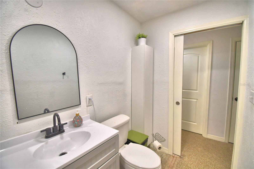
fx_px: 106
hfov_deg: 100.4
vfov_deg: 77.3
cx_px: 127
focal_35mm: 15
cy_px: 84
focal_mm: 10
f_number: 4.5
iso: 400
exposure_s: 1/100
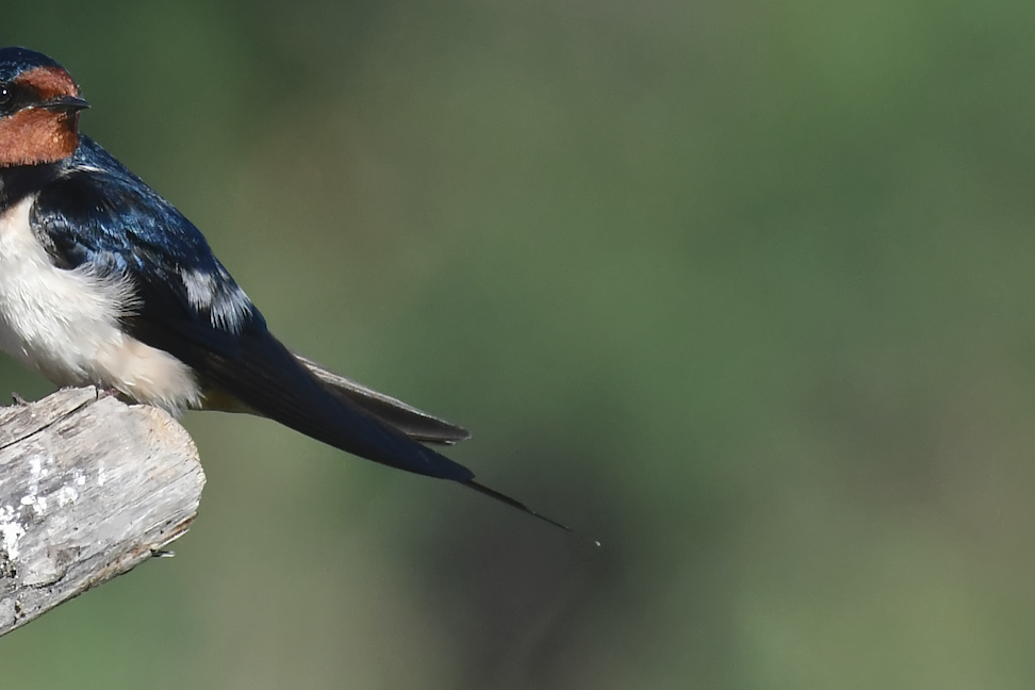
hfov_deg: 1.3
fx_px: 44703
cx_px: 253
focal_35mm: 1555
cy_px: 318
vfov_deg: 0.9
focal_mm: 420
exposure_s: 1/2000
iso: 800
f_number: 8
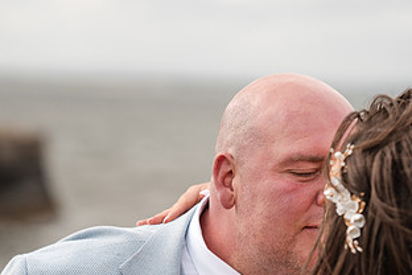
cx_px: 219
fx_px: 1808
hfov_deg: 13.0
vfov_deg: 8.7
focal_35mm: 158
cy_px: 224
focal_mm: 85
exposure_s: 1/1250
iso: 100
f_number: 2.8
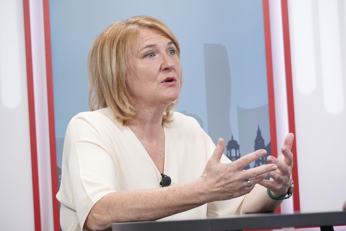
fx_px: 1086
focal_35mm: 113
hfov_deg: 18.1
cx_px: 173
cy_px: 116
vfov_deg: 12.1
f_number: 6.3
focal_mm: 113
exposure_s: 1/160
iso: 1250
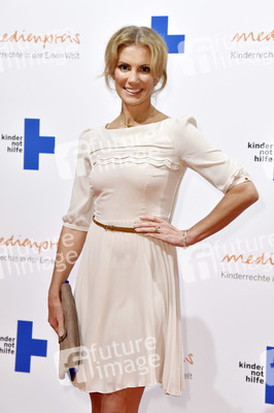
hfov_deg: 19.4
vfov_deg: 28.9
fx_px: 800
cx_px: 137
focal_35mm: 70
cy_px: 206
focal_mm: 70
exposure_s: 1/160
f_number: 5.6
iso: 2500
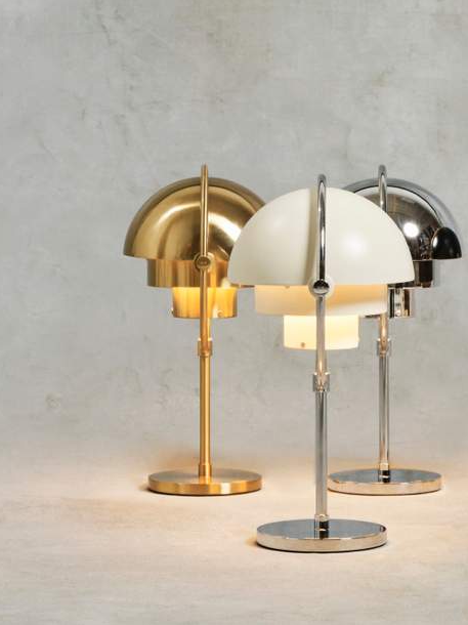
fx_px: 2616
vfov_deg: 13.6
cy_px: 312
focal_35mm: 145
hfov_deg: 10.2
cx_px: 400
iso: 800
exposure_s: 1/15
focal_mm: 100
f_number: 20
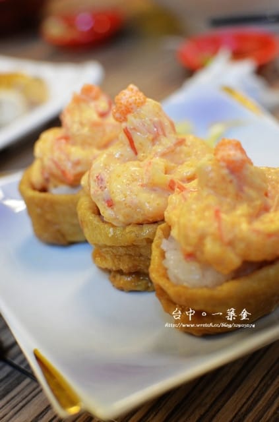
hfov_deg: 25.6
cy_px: 211
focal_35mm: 52
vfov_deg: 37.9
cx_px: 140
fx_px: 614
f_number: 3.5
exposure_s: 1/125
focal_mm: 35
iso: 1250
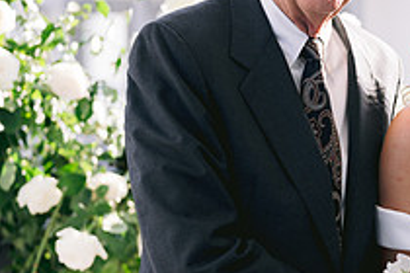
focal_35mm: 138
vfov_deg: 9.9
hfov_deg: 14.4
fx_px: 1572
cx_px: 488
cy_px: 171
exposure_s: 1/640
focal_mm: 50
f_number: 2.8
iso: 200
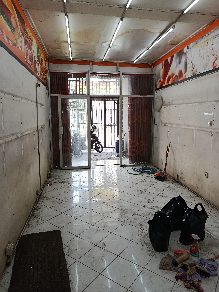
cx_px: 110
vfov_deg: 71.6
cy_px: 146
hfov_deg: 56.8
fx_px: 202
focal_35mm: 24
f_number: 1.7
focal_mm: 5.24
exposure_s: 1/100
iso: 674
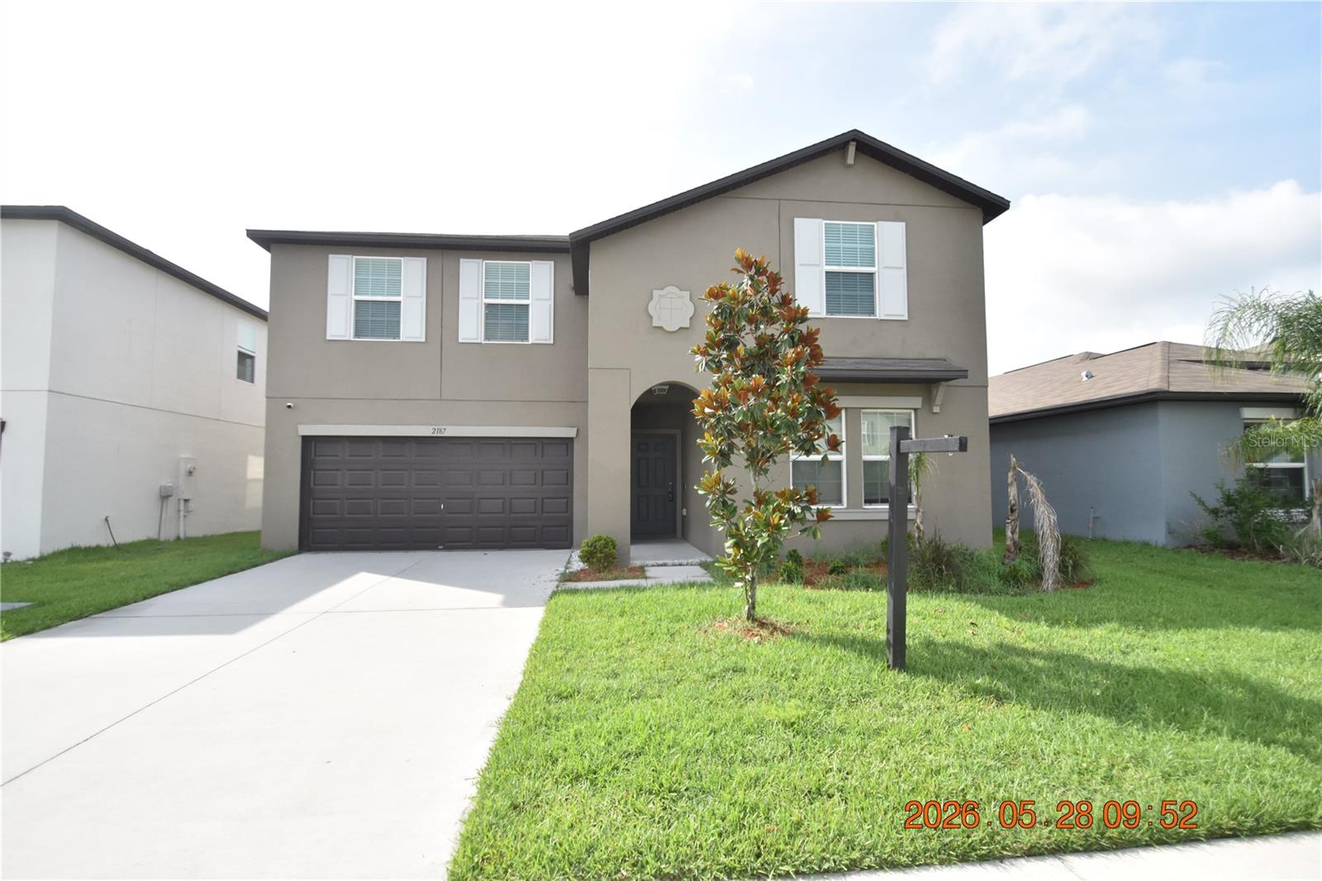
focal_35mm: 16
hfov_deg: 95.0
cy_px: 440
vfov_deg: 72.0
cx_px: 661
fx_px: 606
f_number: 3.5
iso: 800
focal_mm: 11
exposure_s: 1/4000
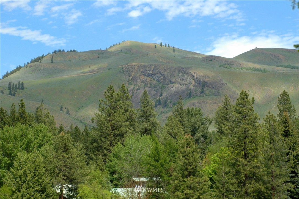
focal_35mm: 105
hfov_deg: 19.5
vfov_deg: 13.0
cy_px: 100
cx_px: 150
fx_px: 871
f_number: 5.6
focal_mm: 70
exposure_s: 1/125
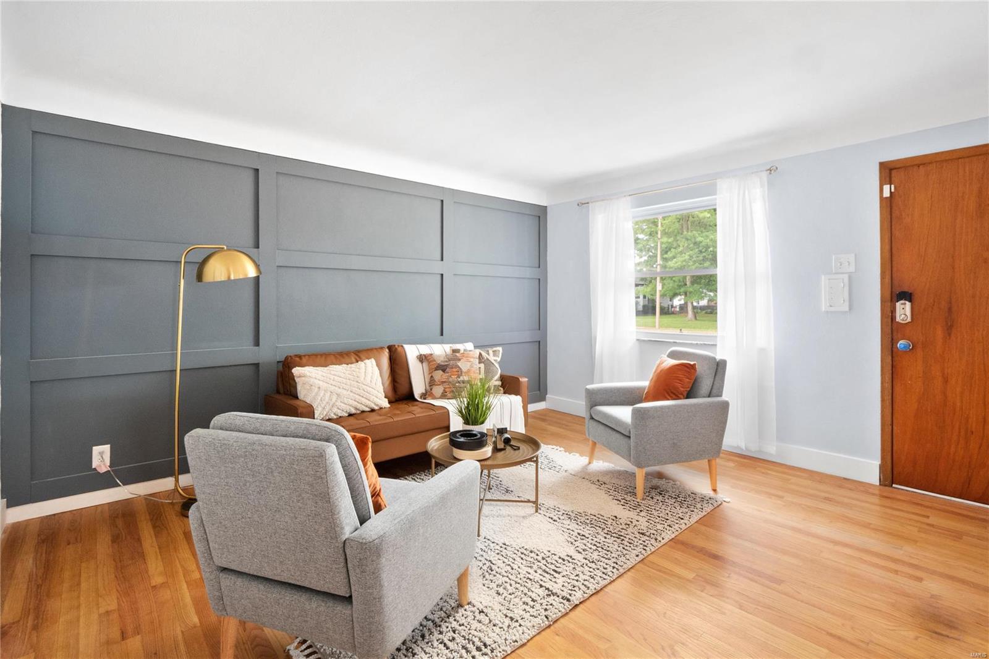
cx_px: 494
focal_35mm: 16
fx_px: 439
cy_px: 330
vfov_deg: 73.7
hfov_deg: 96.7
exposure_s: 1/1.67
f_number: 10
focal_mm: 8
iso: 400
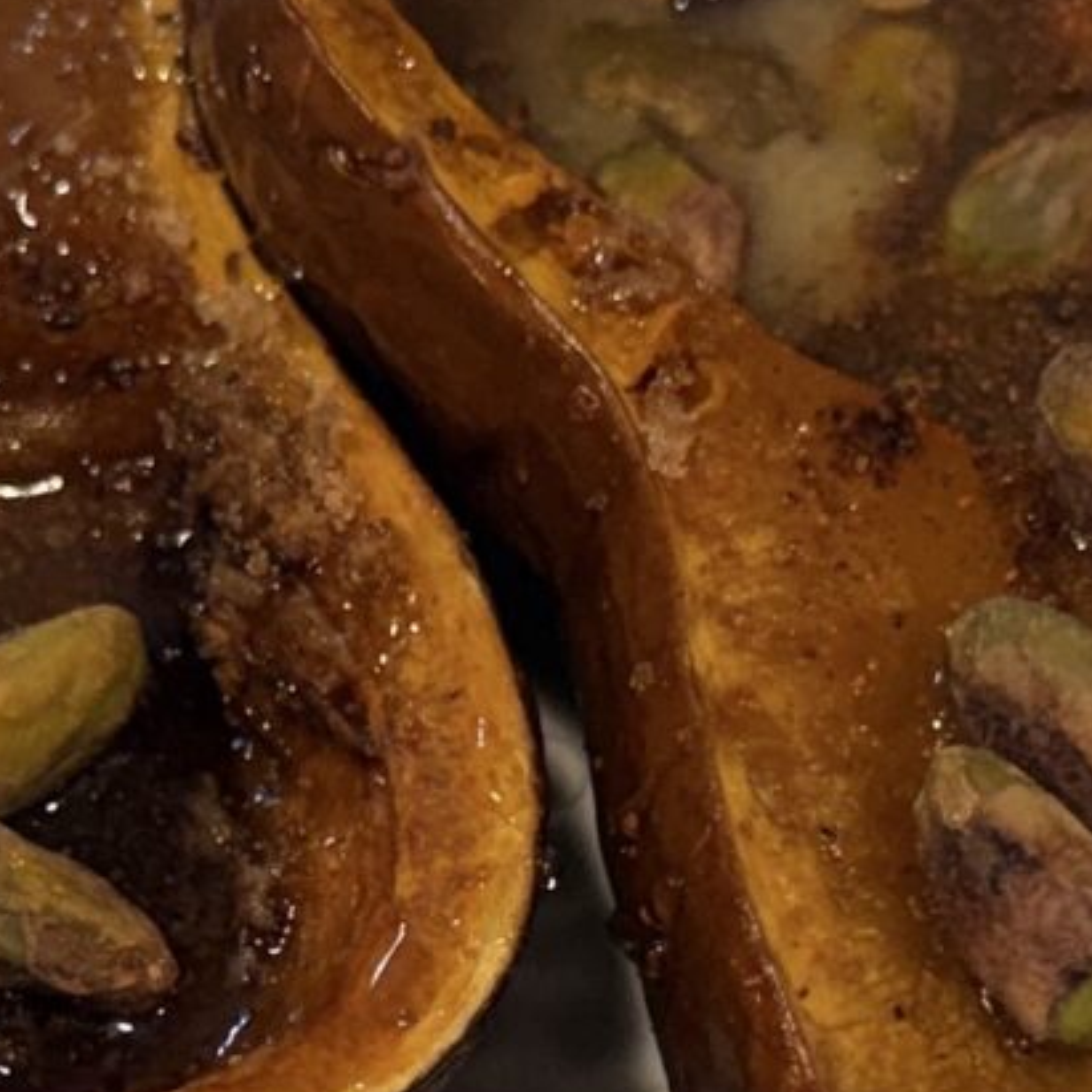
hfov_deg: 27.7
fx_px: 2213
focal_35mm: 62
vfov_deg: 27.6
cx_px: 481
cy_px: 725
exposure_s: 1/120
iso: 125
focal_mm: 6.76
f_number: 1.78
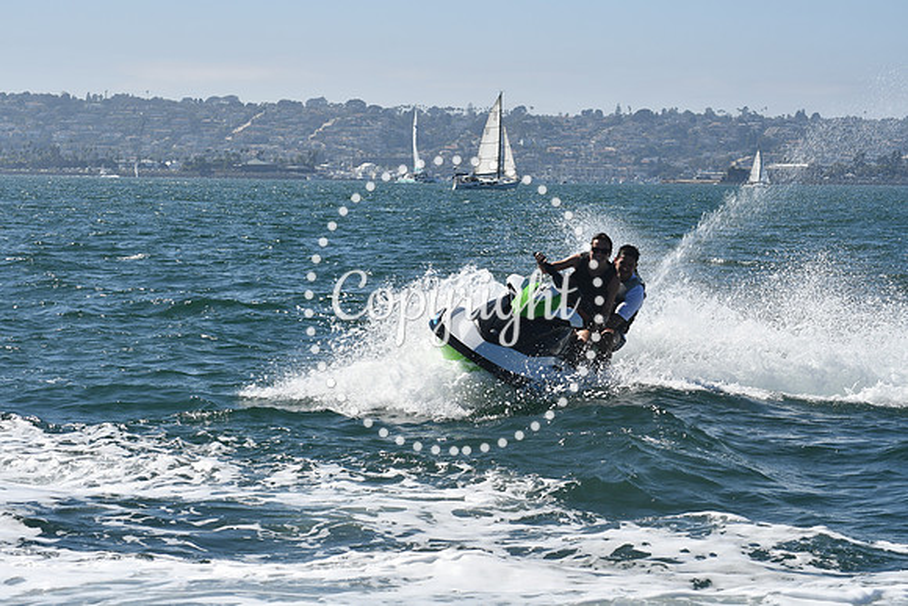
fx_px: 2725
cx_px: 454
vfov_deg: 12.7
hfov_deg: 18.9
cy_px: 303
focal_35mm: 108
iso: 100
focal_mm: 72
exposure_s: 1/400
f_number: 10
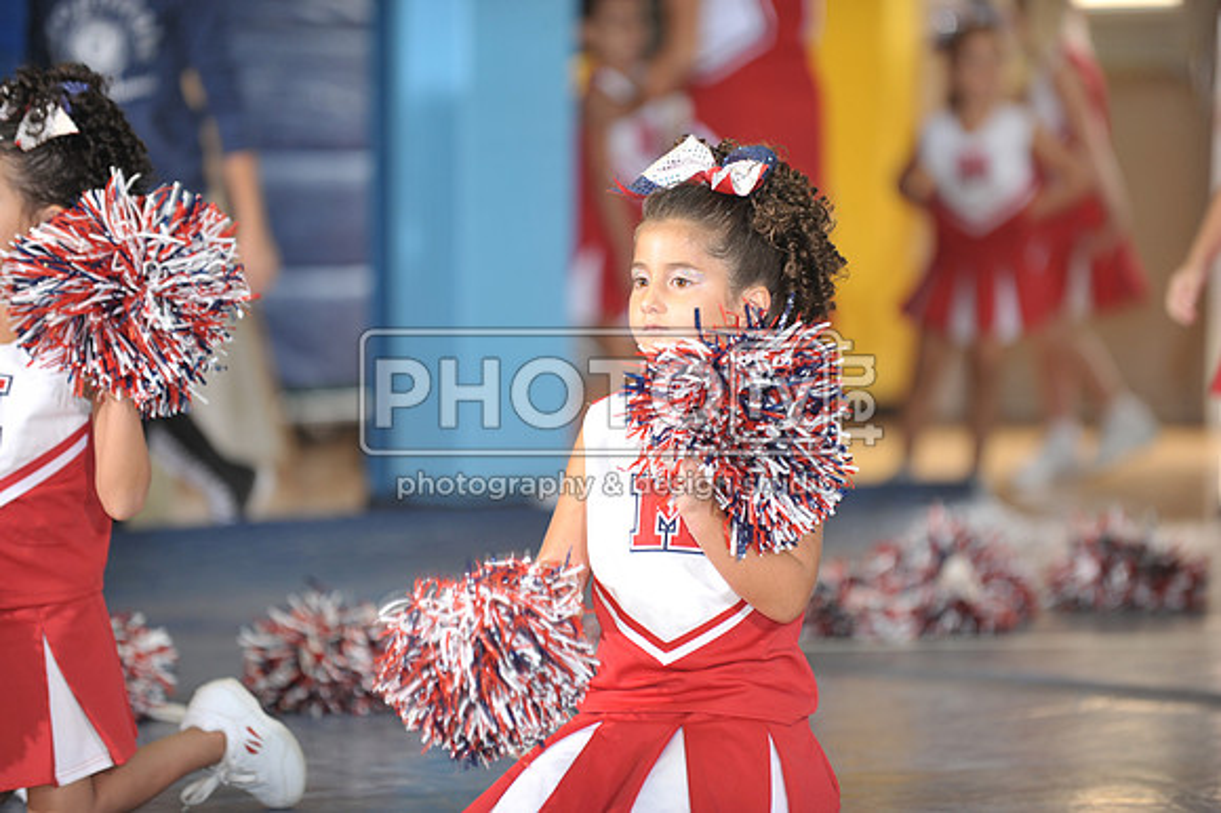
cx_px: 610
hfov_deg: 10.3
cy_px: 406
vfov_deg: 6.9
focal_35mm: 200
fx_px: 6779
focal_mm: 200
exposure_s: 1/100
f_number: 2.8
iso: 500
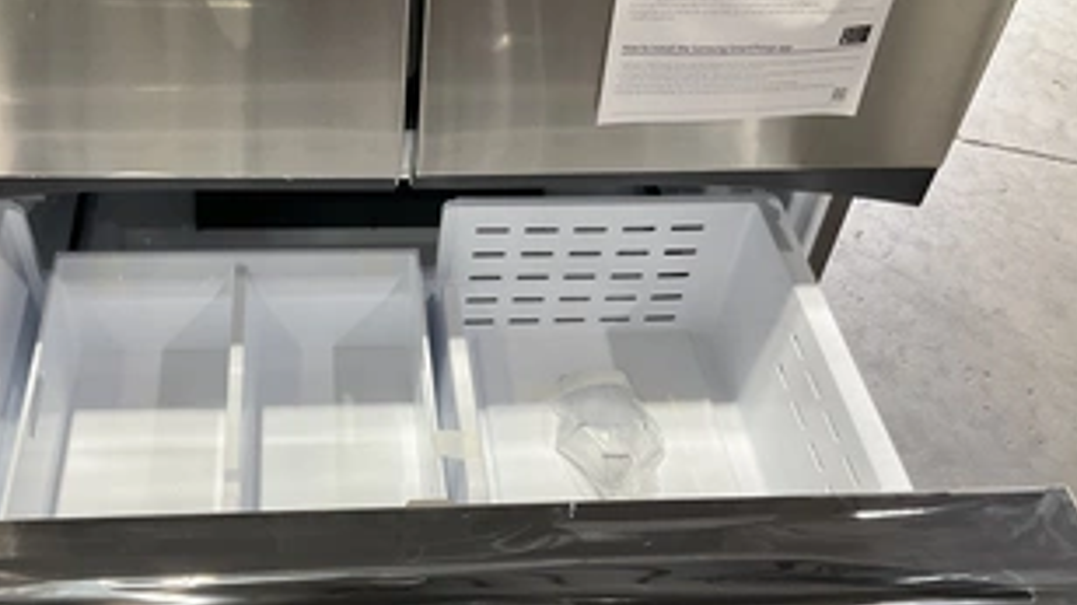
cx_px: 420
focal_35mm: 41
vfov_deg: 28.8
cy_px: 406
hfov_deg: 49.0
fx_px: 1170
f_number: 1.8
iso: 64
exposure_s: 1/83
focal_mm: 3
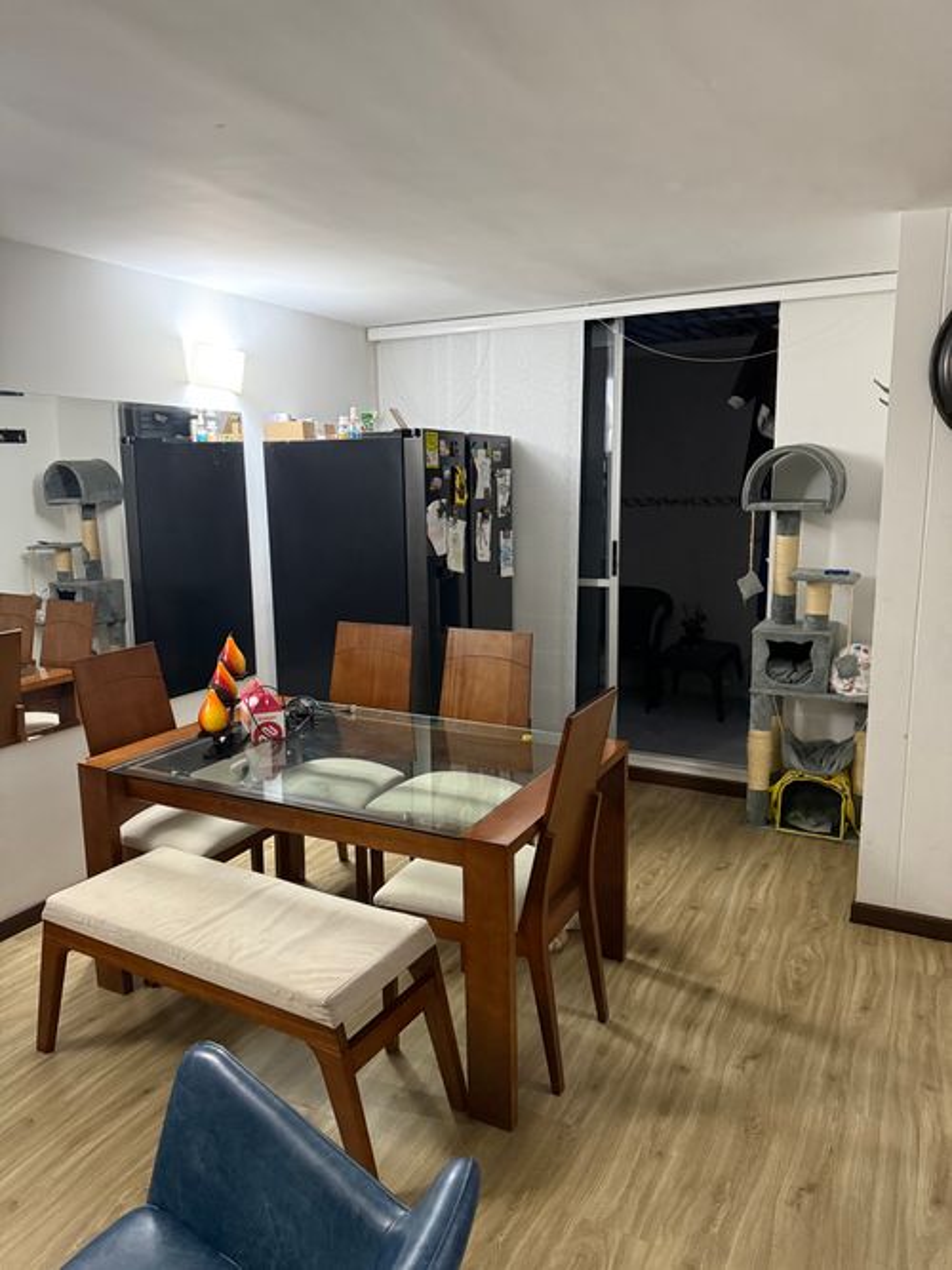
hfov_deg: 56.8
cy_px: 635
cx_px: 476
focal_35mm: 24
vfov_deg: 71.6
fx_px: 880
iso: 640
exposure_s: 1/40
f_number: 1.78
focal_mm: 6.76
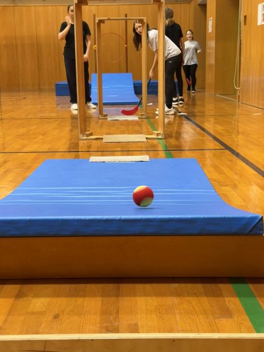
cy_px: 176
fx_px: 488
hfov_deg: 30.3
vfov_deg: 39.6
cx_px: 132
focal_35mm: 48
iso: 100
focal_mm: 6.86
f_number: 1.78
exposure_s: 1/50
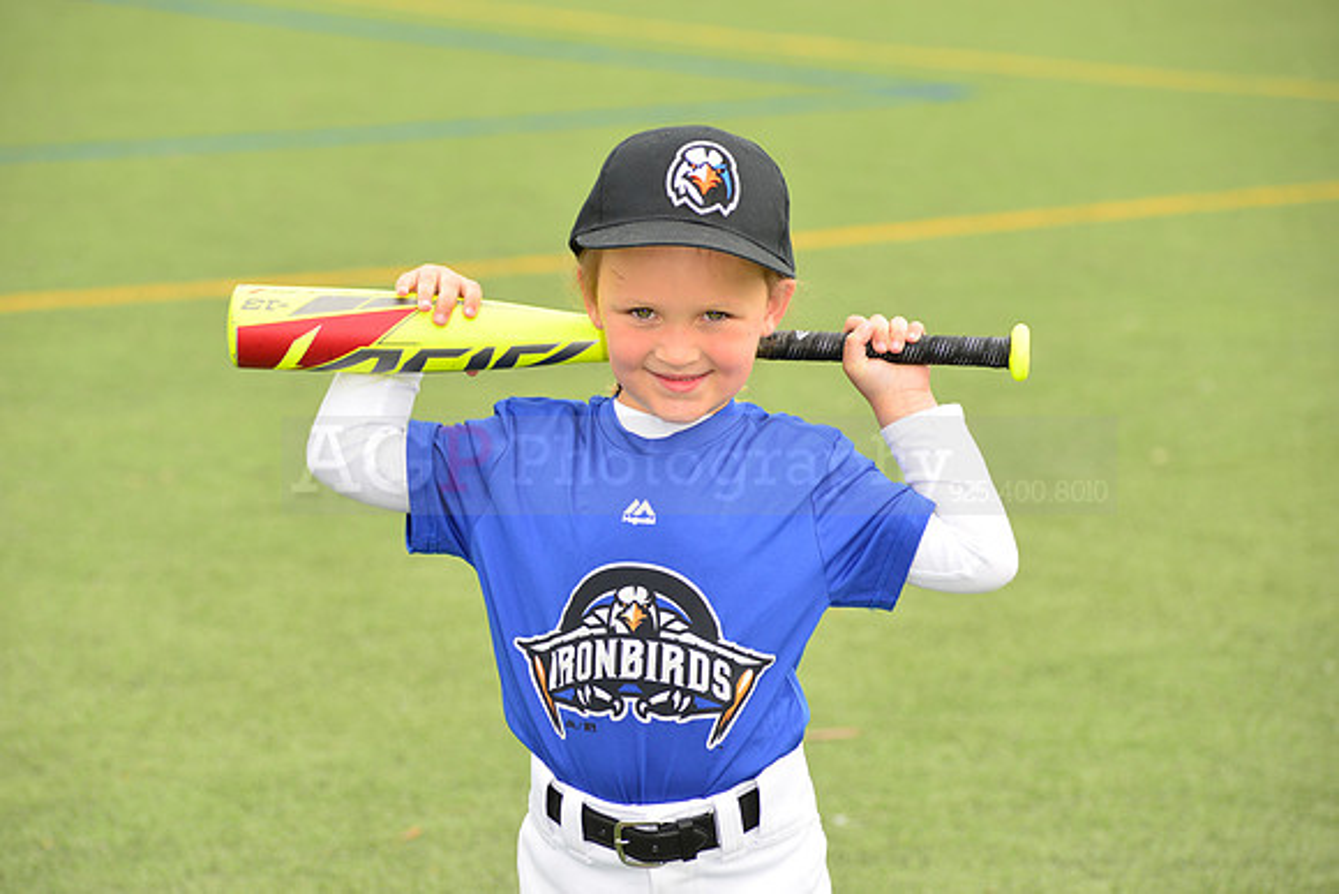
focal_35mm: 160
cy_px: 447
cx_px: 670
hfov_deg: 12.8
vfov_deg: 8.6
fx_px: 5952
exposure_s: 1/200
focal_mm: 160
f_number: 8
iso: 250
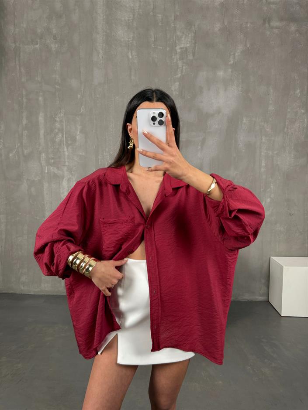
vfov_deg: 71.6
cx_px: 154
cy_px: 205
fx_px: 285
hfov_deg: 56.8
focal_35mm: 24
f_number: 1.78
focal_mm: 6.76
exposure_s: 1/121
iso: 200
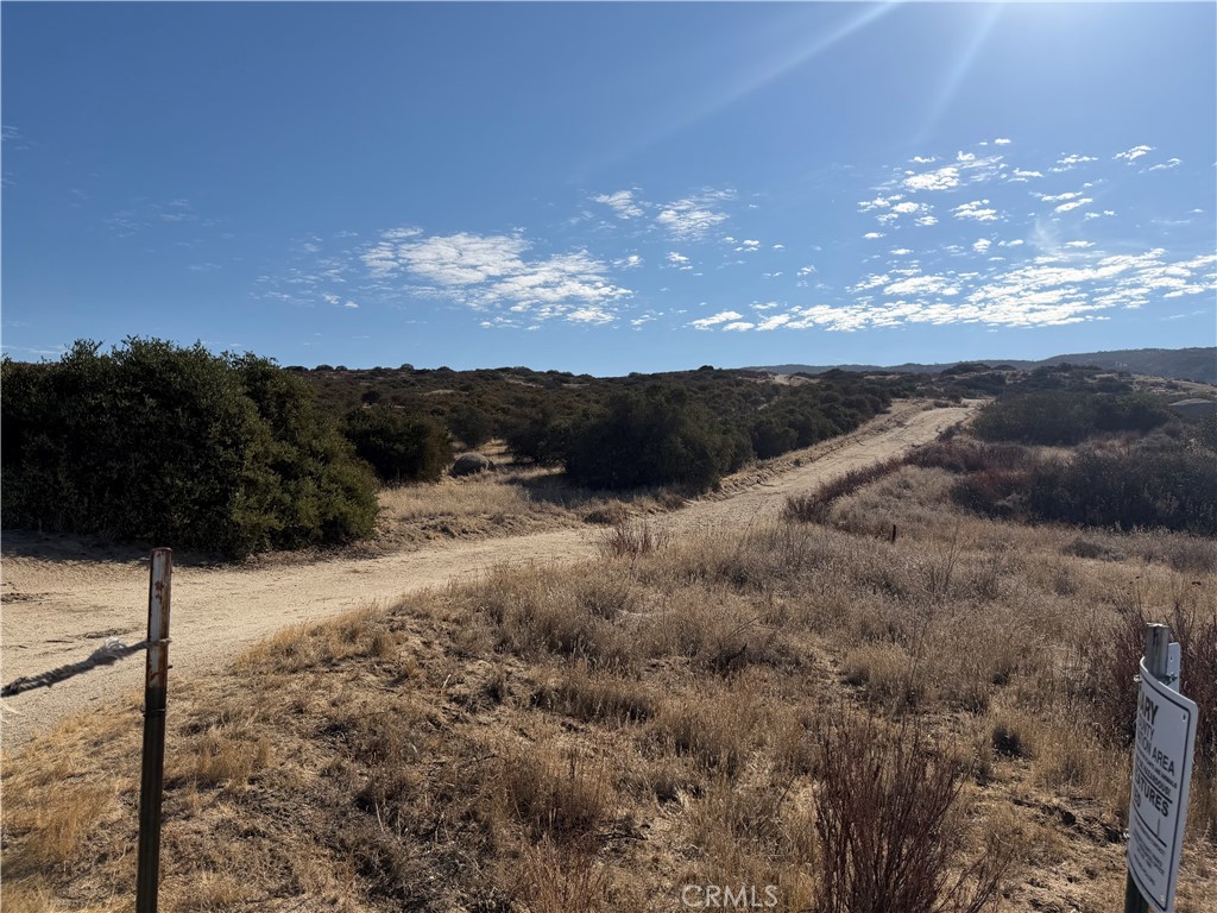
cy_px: 456
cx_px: 608
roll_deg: -0.2
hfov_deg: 71.6
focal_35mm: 24
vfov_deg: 56.8
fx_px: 844
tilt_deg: +1.2
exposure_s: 1/10309
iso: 80
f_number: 1.78
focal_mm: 6.76
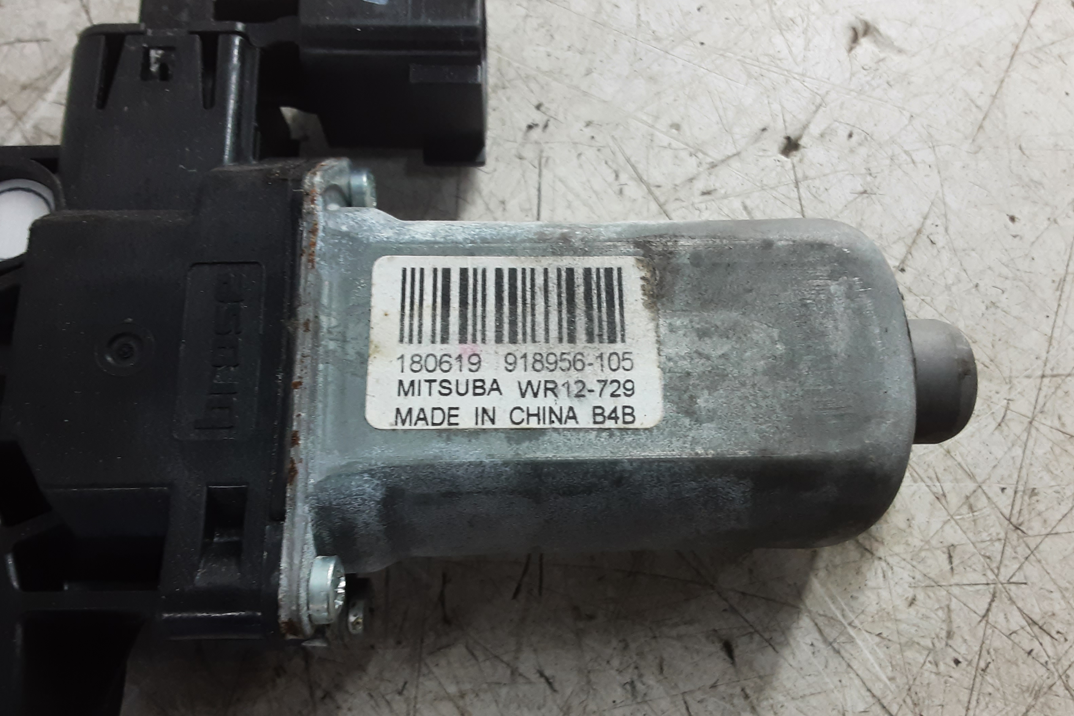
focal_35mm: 29
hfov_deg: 63.7
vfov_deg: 44.9
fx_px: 865
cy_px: 392
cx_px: 543
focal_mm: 2.91
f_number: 1.9
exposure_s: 1/50
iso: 100
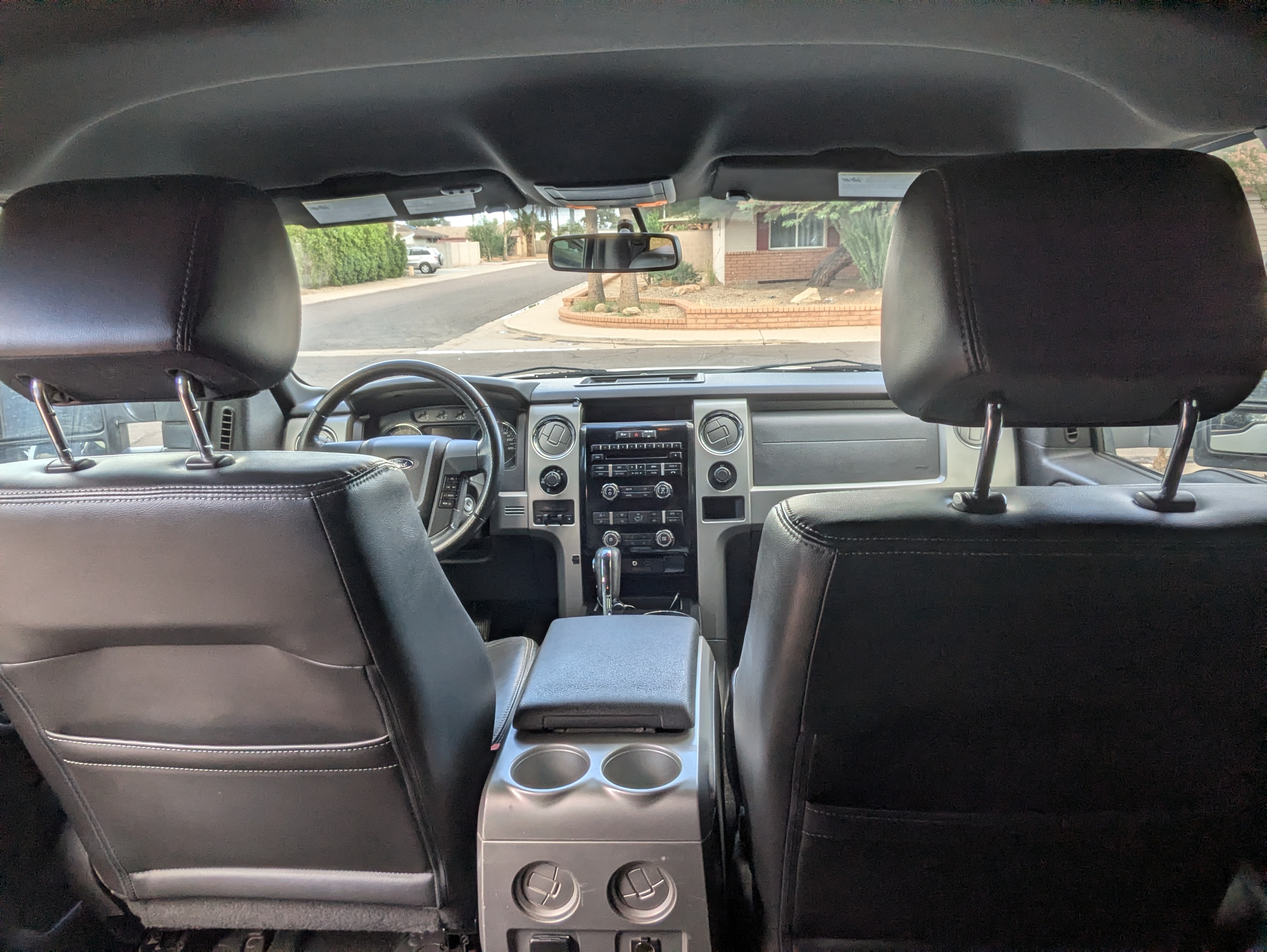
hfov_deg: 71.6
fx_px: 879
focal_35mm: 24
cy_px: 476
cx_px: 634
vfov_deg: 56.9
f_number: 2
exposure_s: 1/123
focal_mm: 2.51
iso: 45
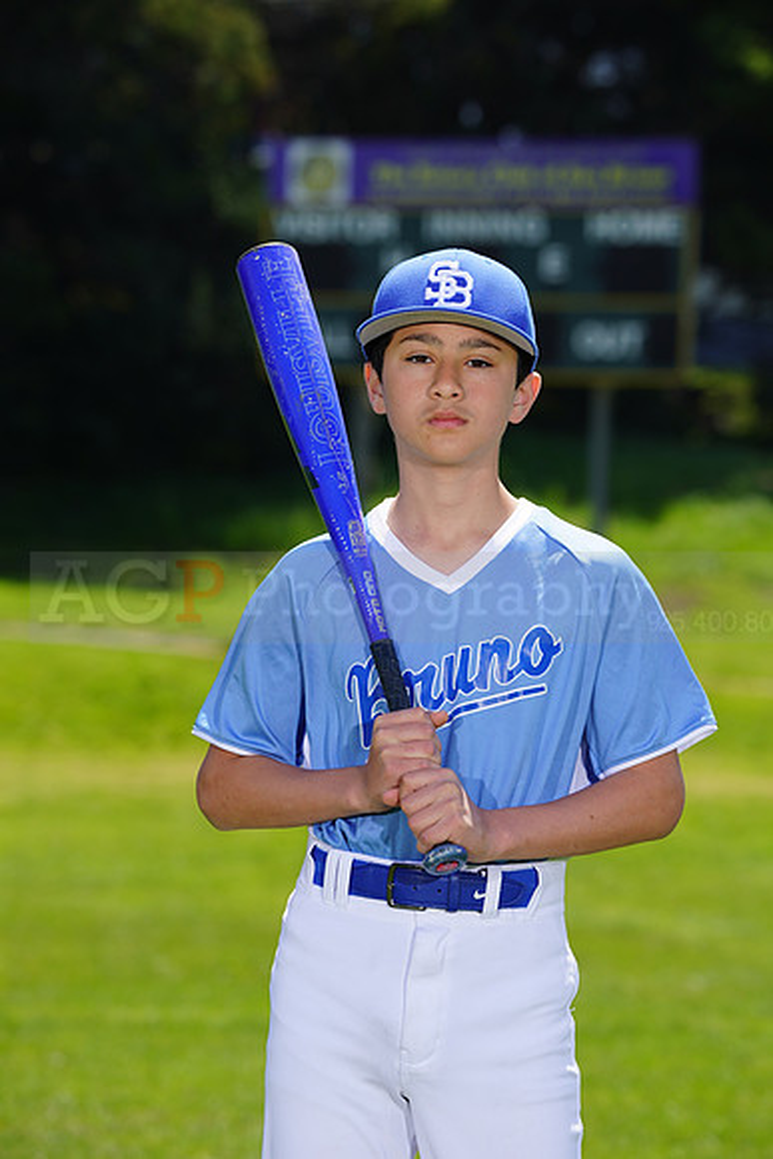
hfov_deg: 6.4
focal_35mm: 215
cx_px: 386
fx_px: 6920
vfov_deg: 9.6
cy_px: 580
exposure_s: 1/250
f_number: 8
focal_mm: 215
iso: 100
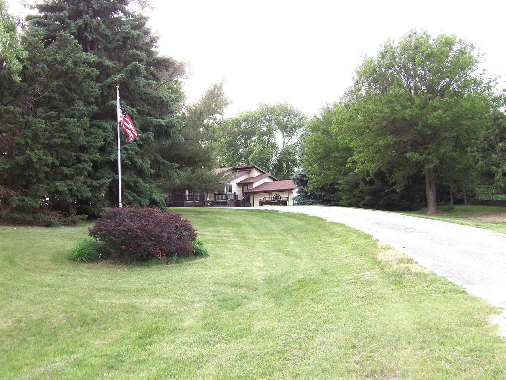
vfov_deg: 36.8
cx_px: 253
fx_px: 570
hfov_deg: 47.9
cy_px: 190
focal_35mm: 39
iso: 100
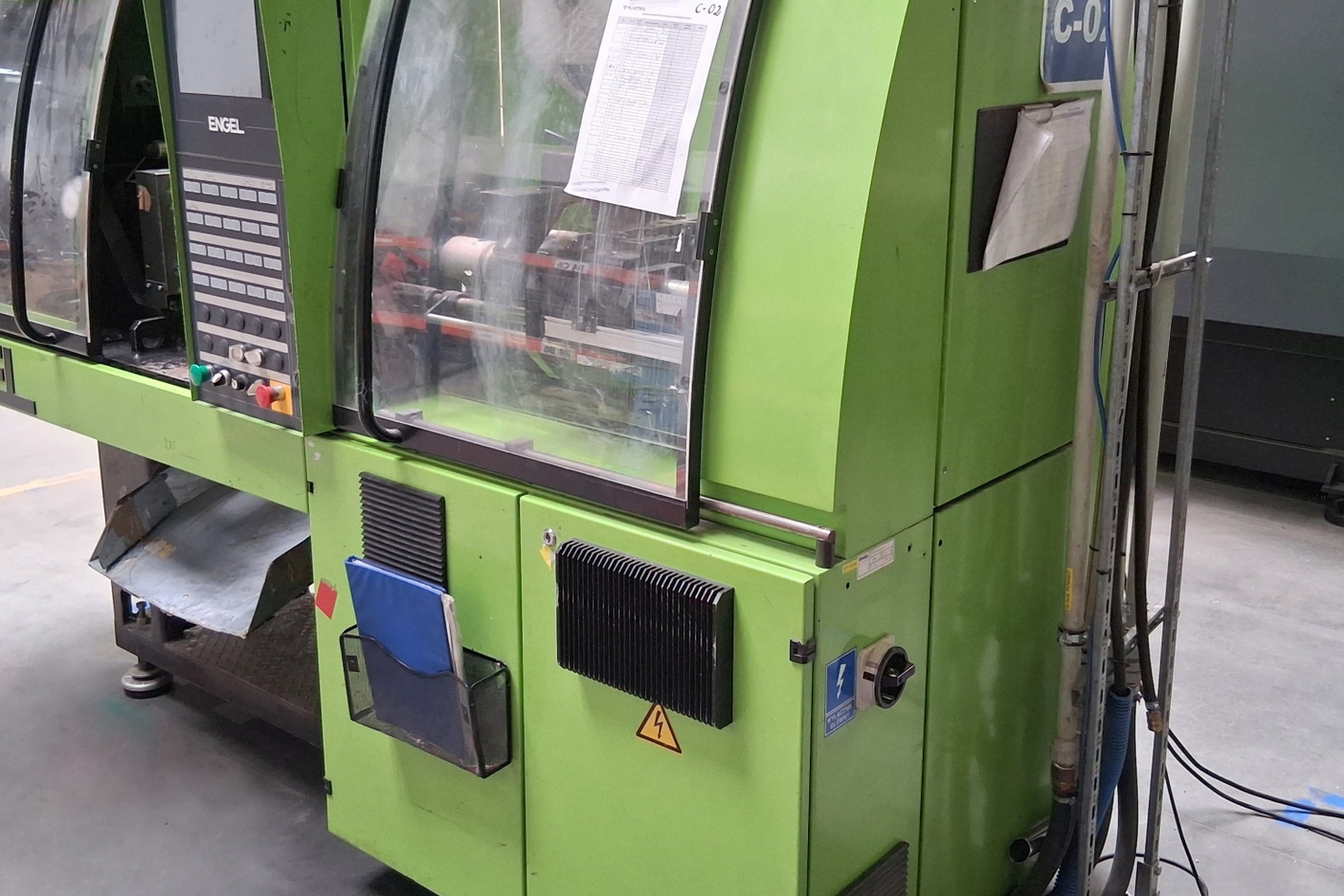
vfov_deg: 35.9
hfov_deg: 51.9
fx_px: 1381
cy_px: 385
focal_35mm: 37
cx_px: 684
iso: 250
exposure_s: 1/100
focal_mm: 3.98
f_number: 1.8
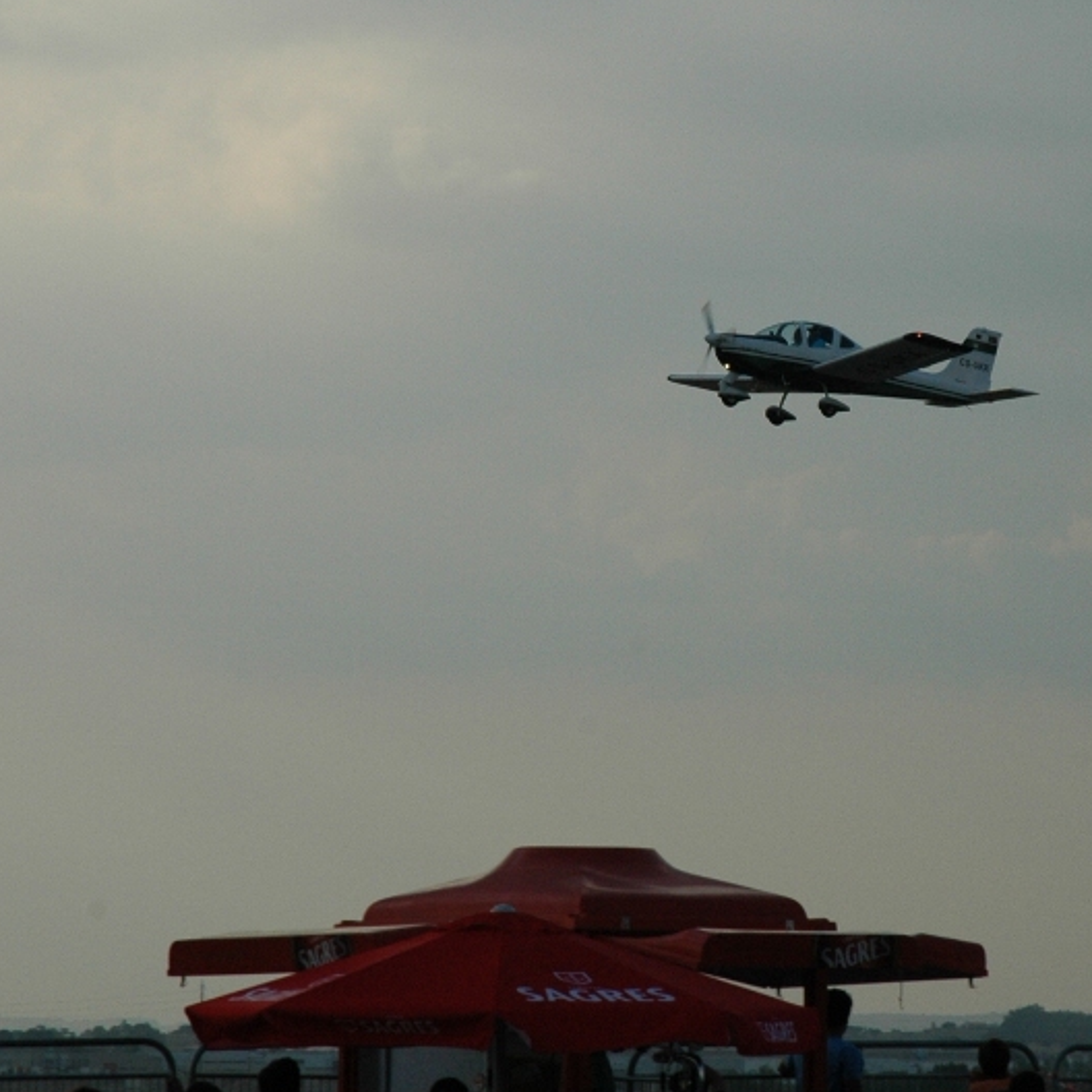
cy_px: 546
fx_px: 4818
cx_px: 616
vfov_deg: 12.9
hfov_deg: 12.9
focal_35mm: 135
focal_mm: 70
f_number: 11
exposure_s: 1/500
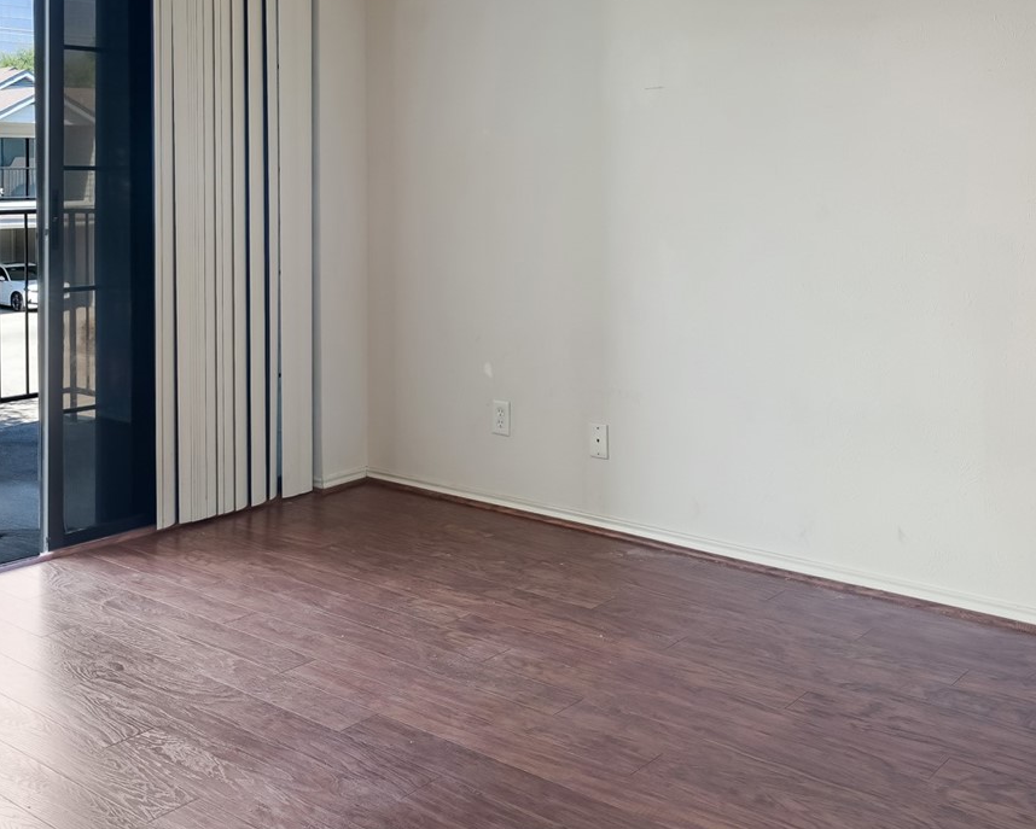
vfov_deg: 37.6
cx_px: 357
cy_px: 151
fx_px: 1166
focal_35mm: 38
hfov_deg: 47.3
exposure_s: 1
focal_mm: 16
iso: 100
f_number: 9
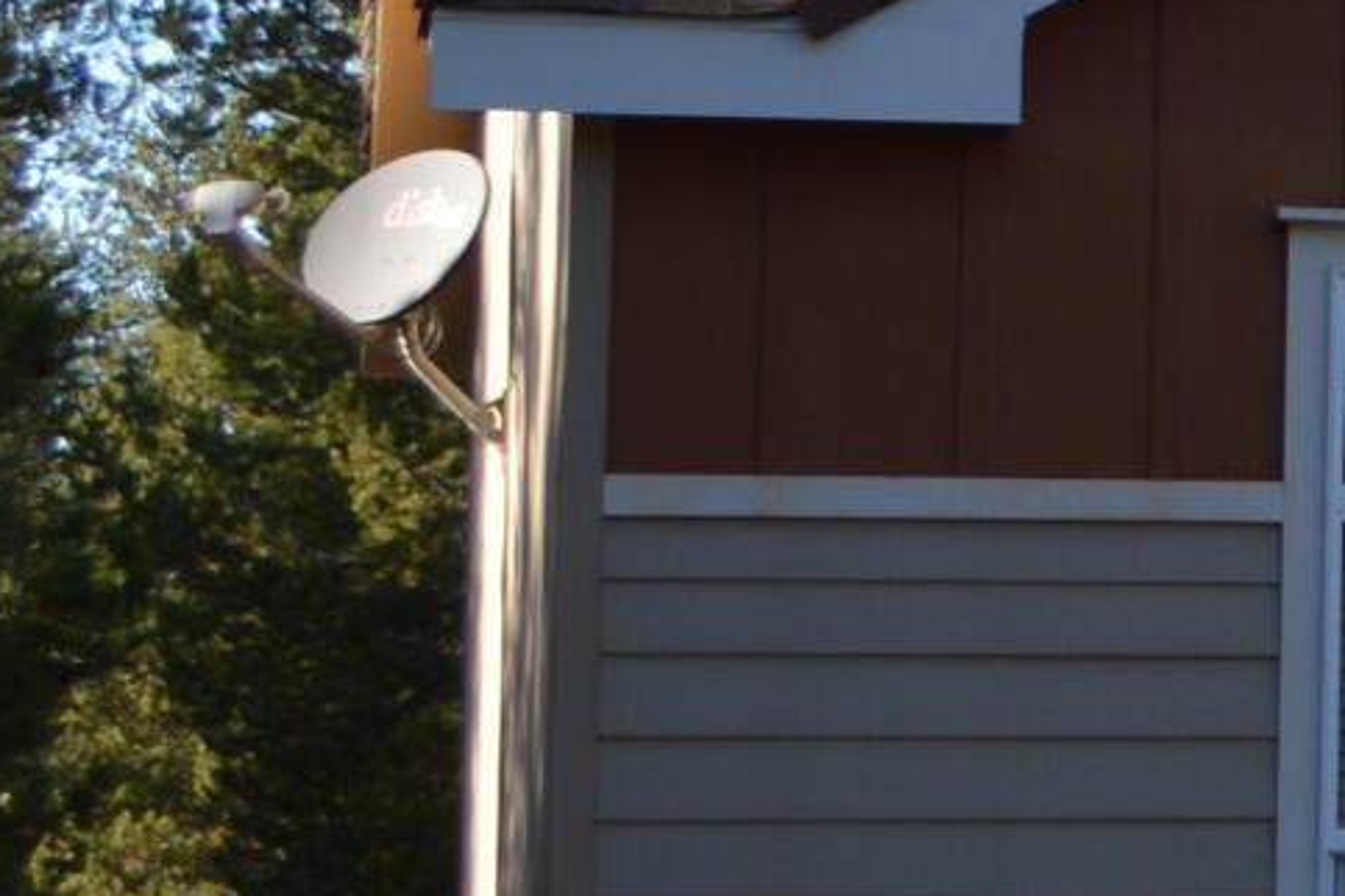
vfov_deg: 7.4
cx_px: 3901
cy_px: 139
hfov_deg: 9.1
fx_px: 6949
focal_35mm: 186
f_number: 5
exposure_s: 1/200
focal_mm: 20
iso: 100
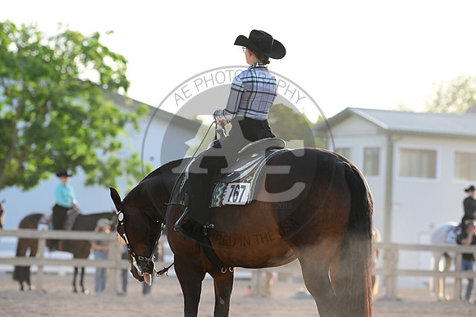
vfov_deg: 6.9
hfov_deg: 10.3
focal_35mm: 200
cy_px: 158
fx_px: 2645
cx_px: 238
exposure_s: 1/1600
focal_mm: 200
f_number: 5
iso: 1000
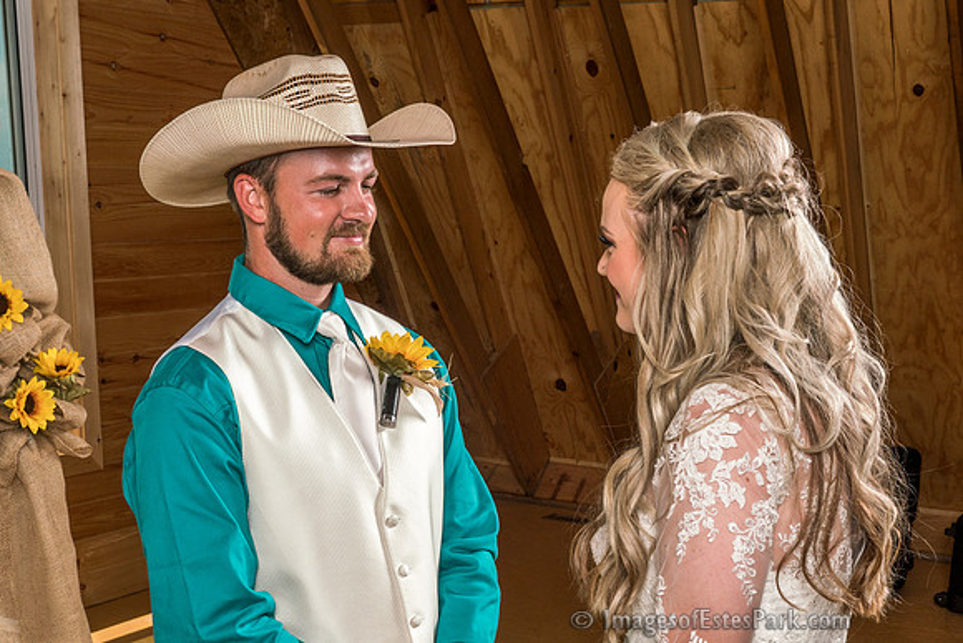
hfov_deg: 61.9
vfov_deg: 43.6
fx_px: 803
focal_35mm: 30
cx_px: 482
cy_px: 322
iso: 100
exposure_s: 1/200
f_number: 13
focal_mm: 30
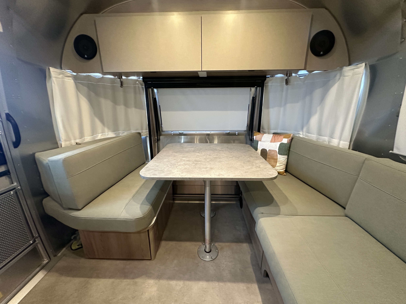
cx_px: 203
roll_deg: -0.6
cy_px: 152
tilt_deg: -15.4
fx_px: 164
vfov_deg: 85.7
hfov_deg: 102.1
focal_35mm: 14
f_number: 2.2
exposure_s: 1/60
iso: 640
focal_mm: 2.22
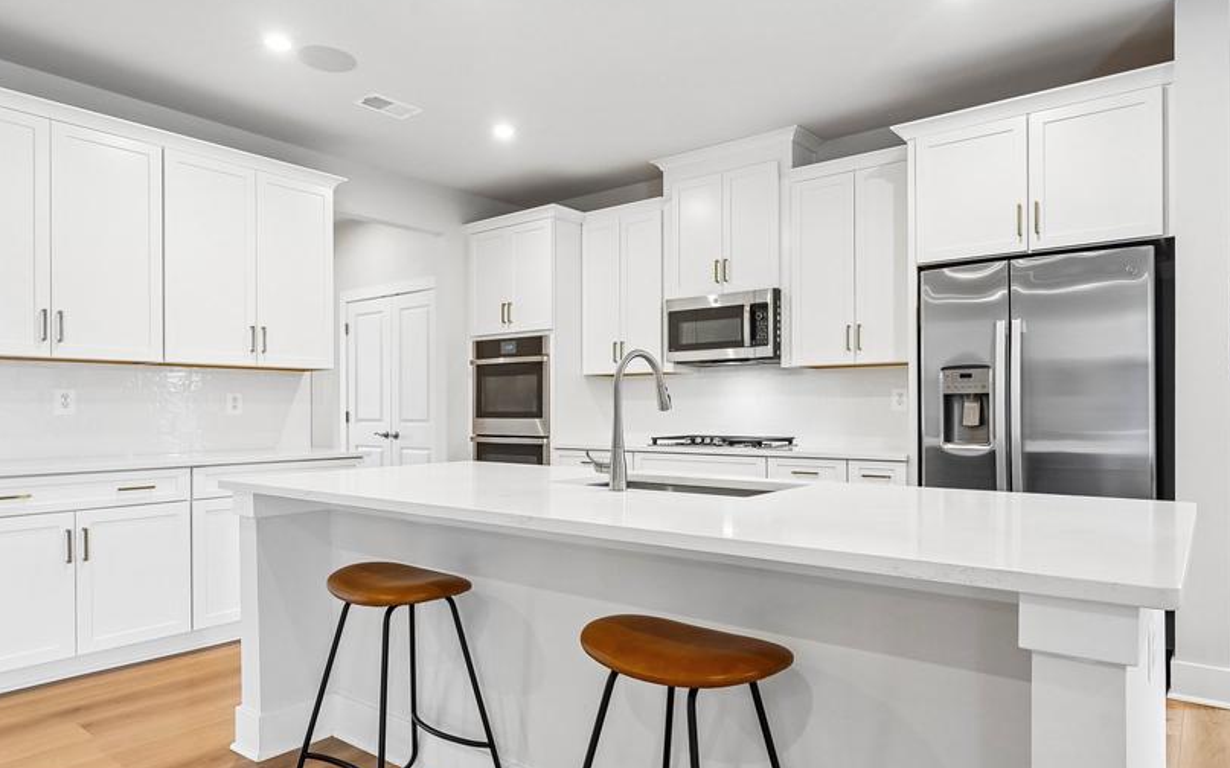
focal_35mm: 22
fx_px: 737
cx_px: 645
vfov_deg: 54.7
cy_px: 450
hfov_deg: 79.6
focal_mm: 17
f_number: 8
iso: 640
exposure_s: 1/30
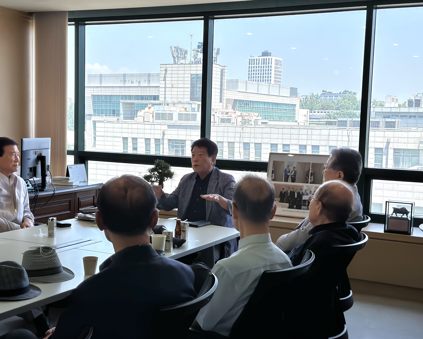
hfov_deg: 36.6
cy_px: 170
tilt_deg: -4.3
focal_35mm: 51
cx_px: 196
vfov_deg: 29.7
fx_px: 638
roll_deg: -2.4
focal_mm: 6.86
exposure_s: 1/1323
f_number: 1.78
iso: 80
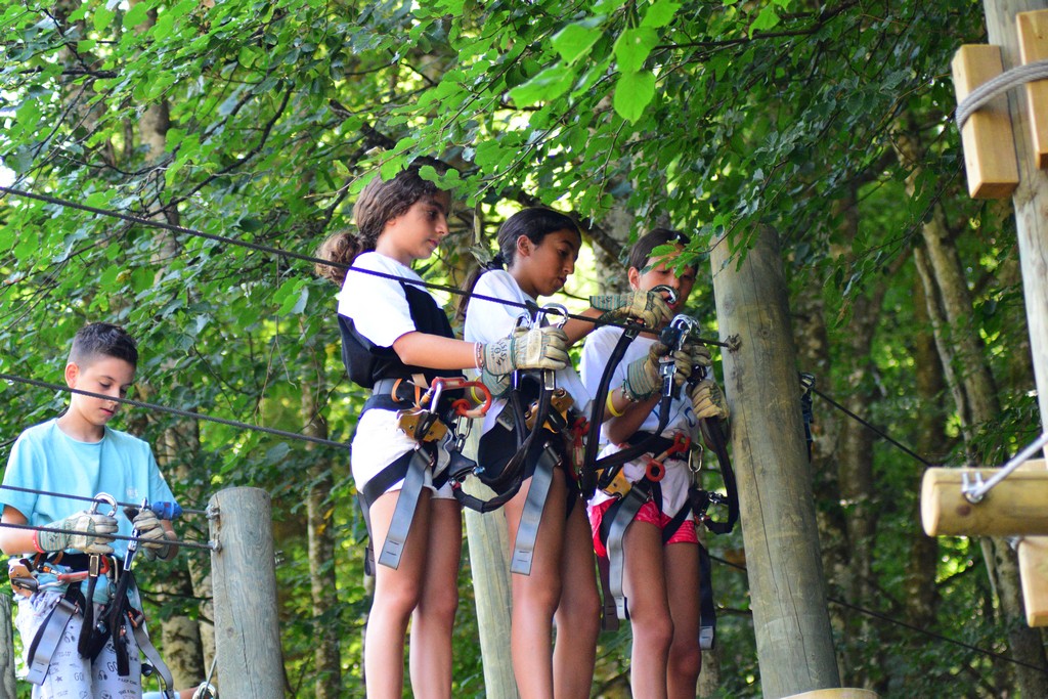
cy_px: 350
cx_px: 524
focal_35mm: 105
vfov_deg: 13.0
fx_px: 3057
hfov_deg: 19.5
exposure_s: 1/640
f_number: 4
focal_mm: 70
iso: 3200
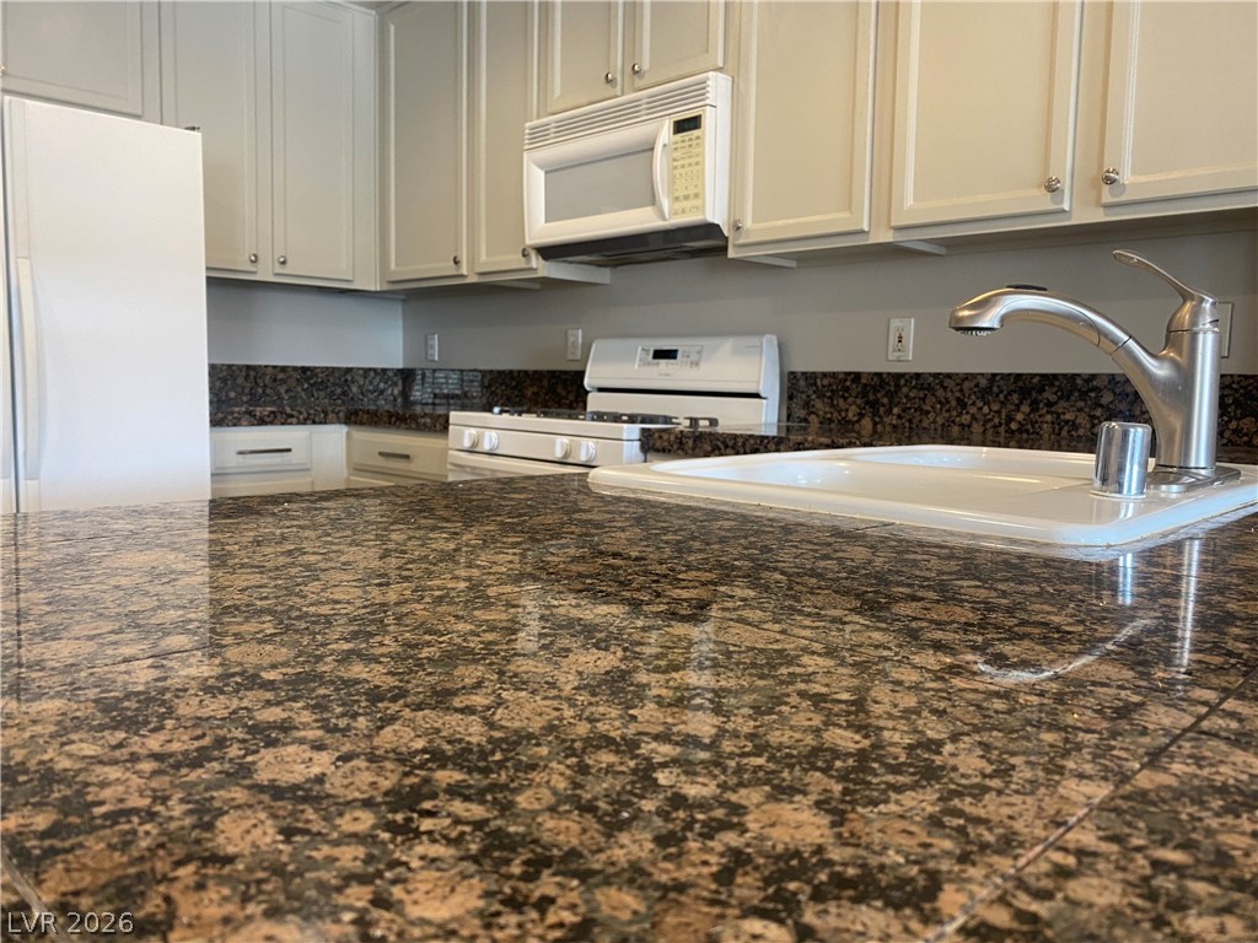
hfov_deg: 67.3
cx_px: 629
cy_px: 472
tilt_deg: -5.8
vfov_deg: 53.1
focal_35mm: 26
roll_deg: -1.1
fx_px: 945
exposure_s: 1/60
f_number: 1.8
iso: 125
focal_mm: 4.25
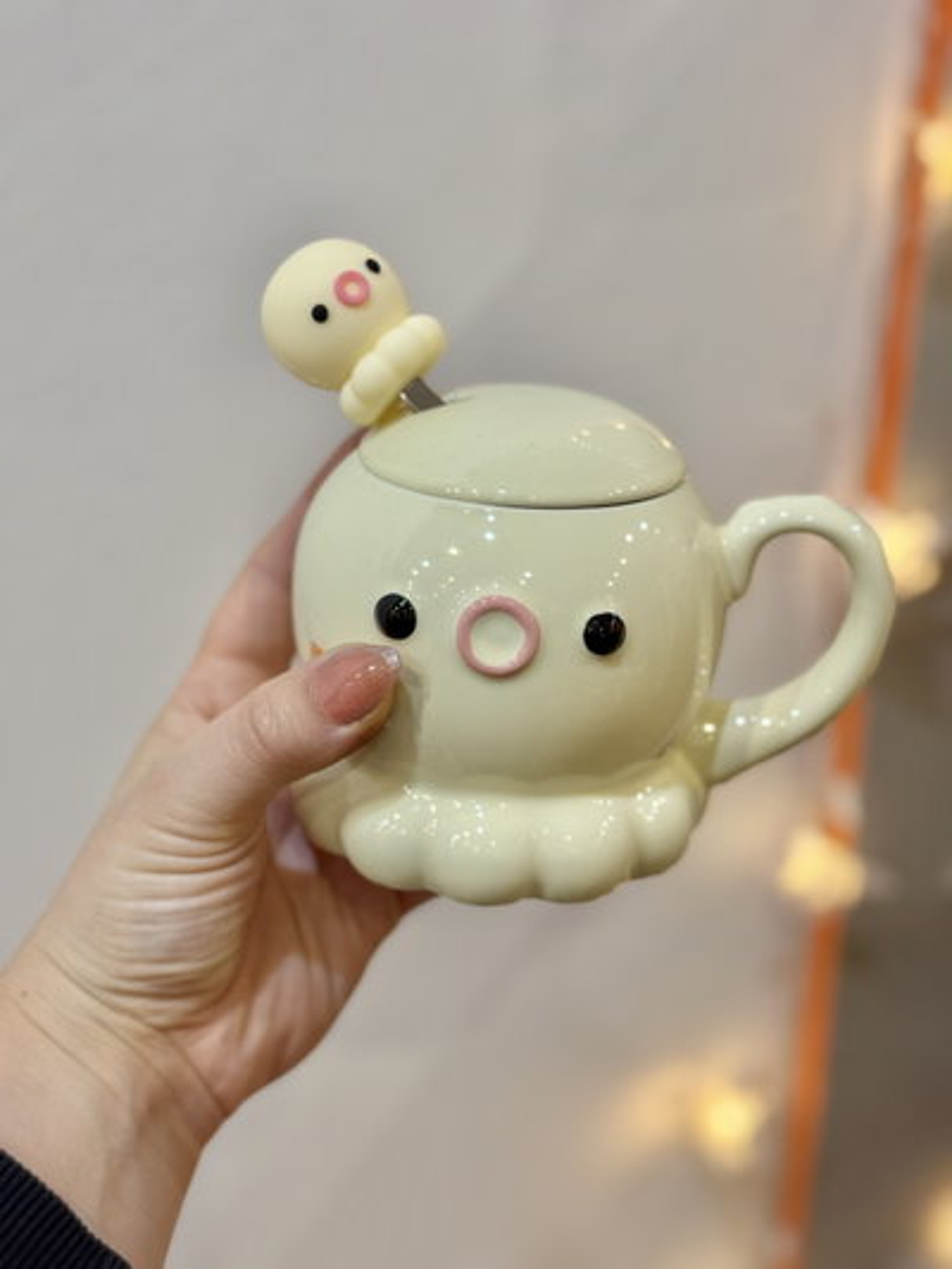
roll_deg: -2.4
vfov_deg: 39.6
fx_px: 1759
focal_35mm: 48
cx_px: 476
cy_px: 634
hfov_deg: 30.3
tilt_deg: -27.0
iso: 64
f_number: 1.78
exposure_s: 1/50
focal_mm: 6.76
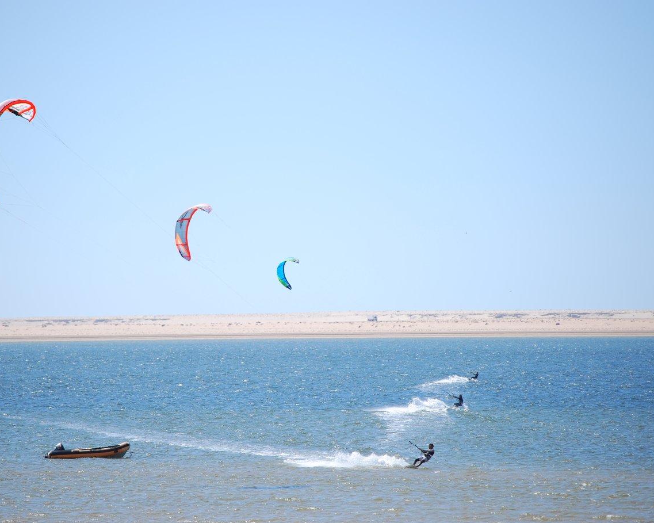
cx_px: 289
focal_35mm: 246
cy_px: 262
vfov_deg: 6.3
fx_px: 4752
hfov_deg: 7.9
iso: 100
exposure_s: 1/500
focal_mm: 145
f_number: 5.3
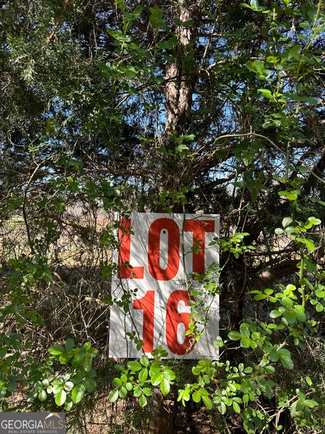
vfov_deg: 71.6
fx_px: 301
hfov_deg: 56.8
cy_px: 217
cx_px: 162
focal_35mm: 24
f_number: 1.78
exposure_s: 1/615
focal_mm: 6.86
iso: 80
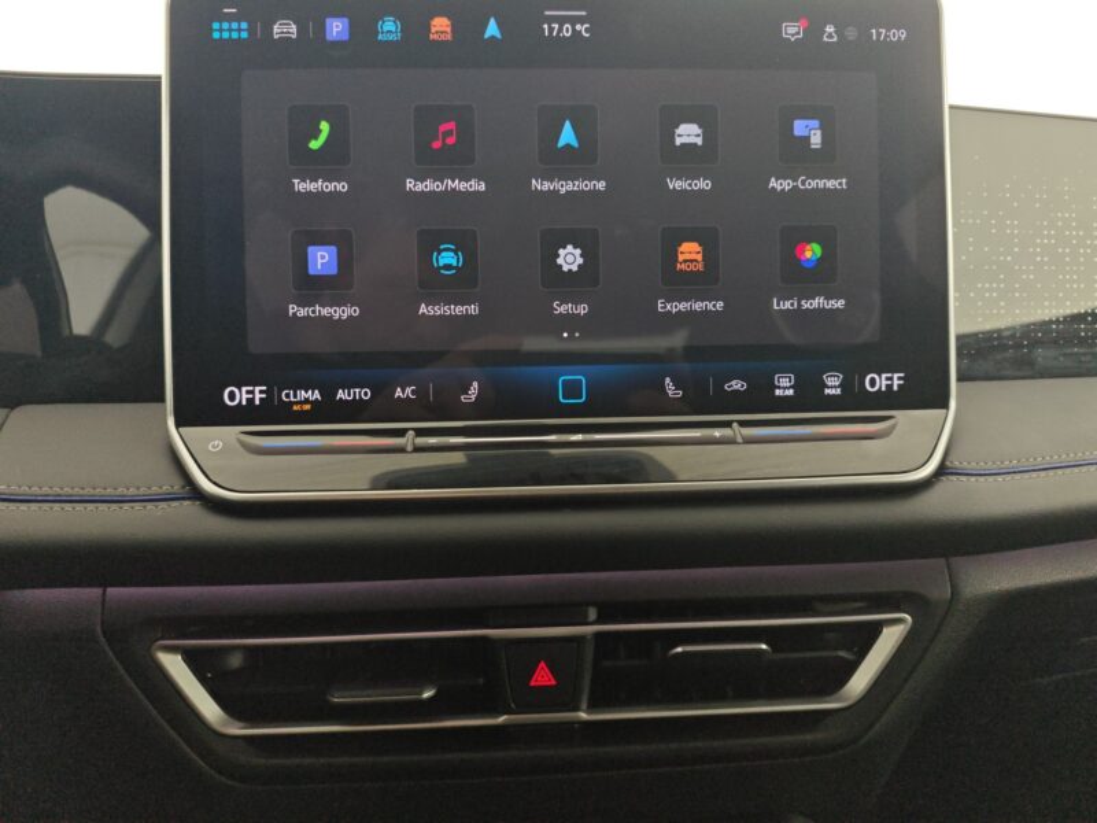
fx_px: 729
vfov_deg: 58.9
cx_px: 548
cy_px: 412
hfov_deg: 73.9
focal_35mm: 23
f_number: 1.6
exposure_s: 1/100
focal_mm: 6.55
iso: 169
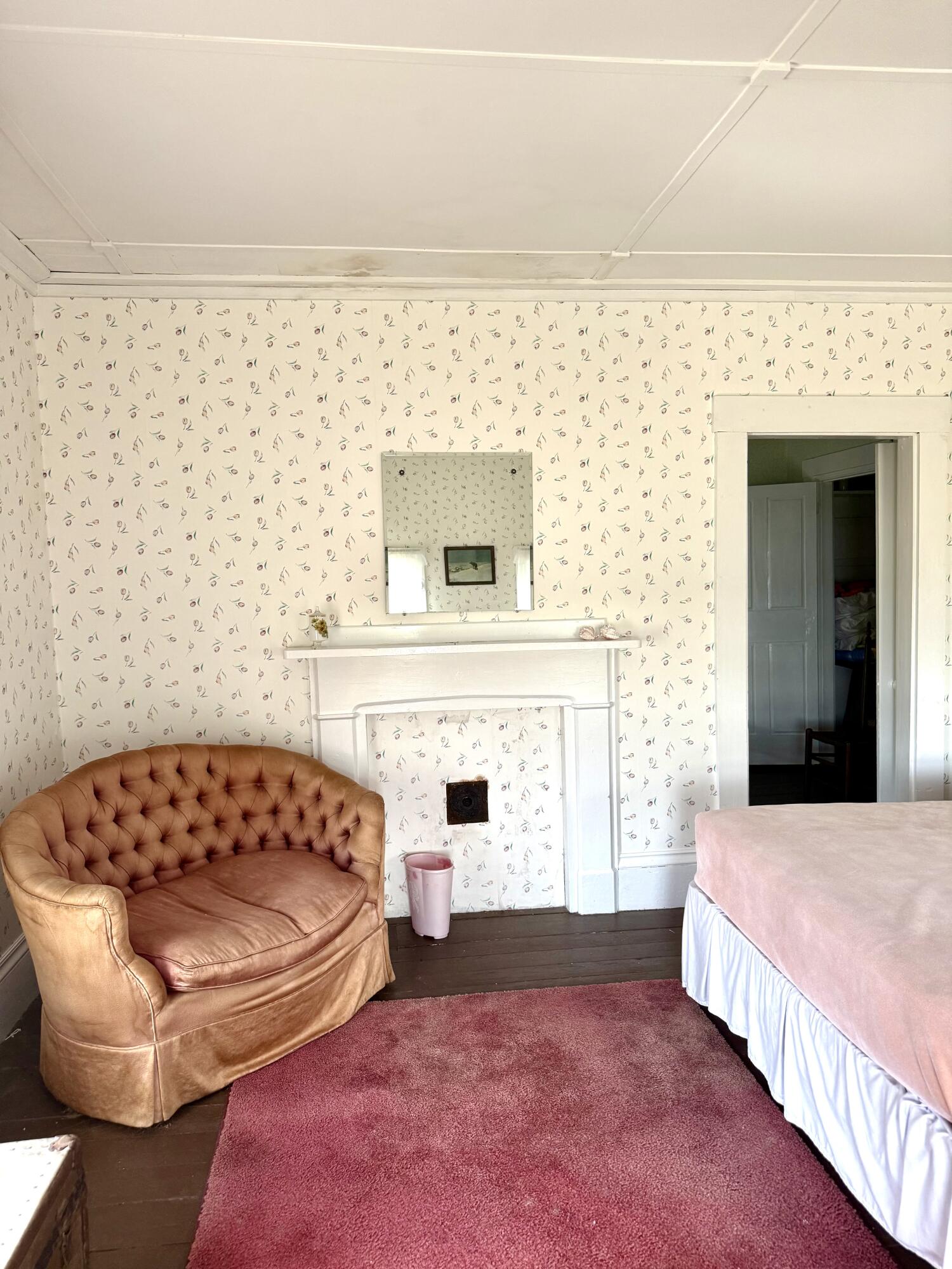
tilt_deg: -3.8
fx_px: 880
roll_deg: +0.8
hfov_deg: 56.8
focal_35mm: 24
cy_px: 634
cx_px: 476
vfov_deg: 71.6
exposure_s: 1/121
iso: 200
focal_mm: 6.76
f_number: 1.78
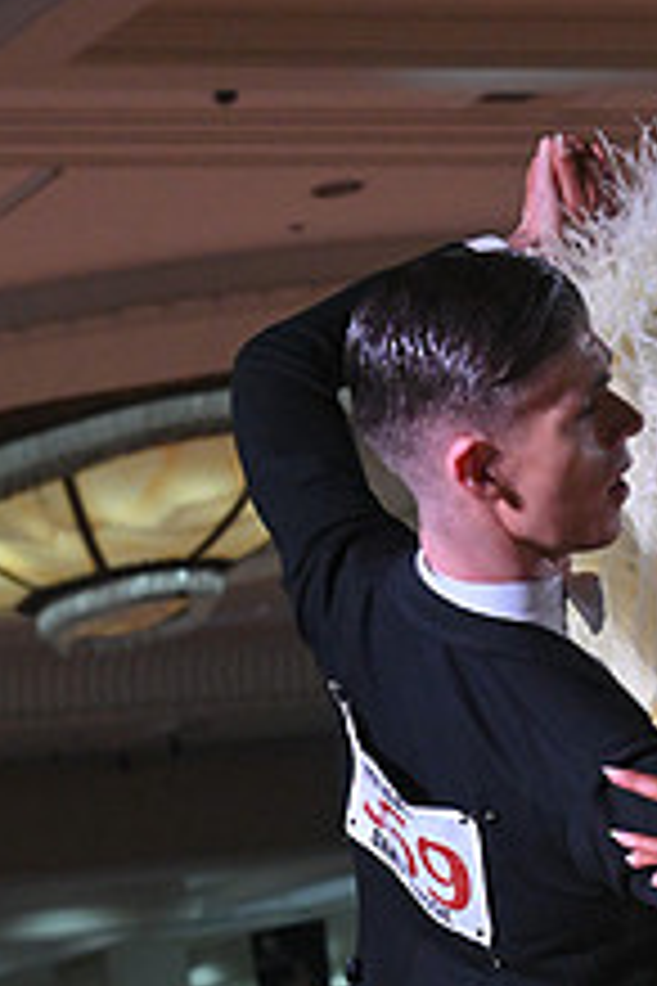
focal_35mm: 164
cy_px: 1216
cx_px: 749
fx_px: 4489
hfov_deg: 8.3
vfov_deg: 12.2
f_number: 5.6
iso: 4000
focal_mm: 62
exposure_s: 1/400
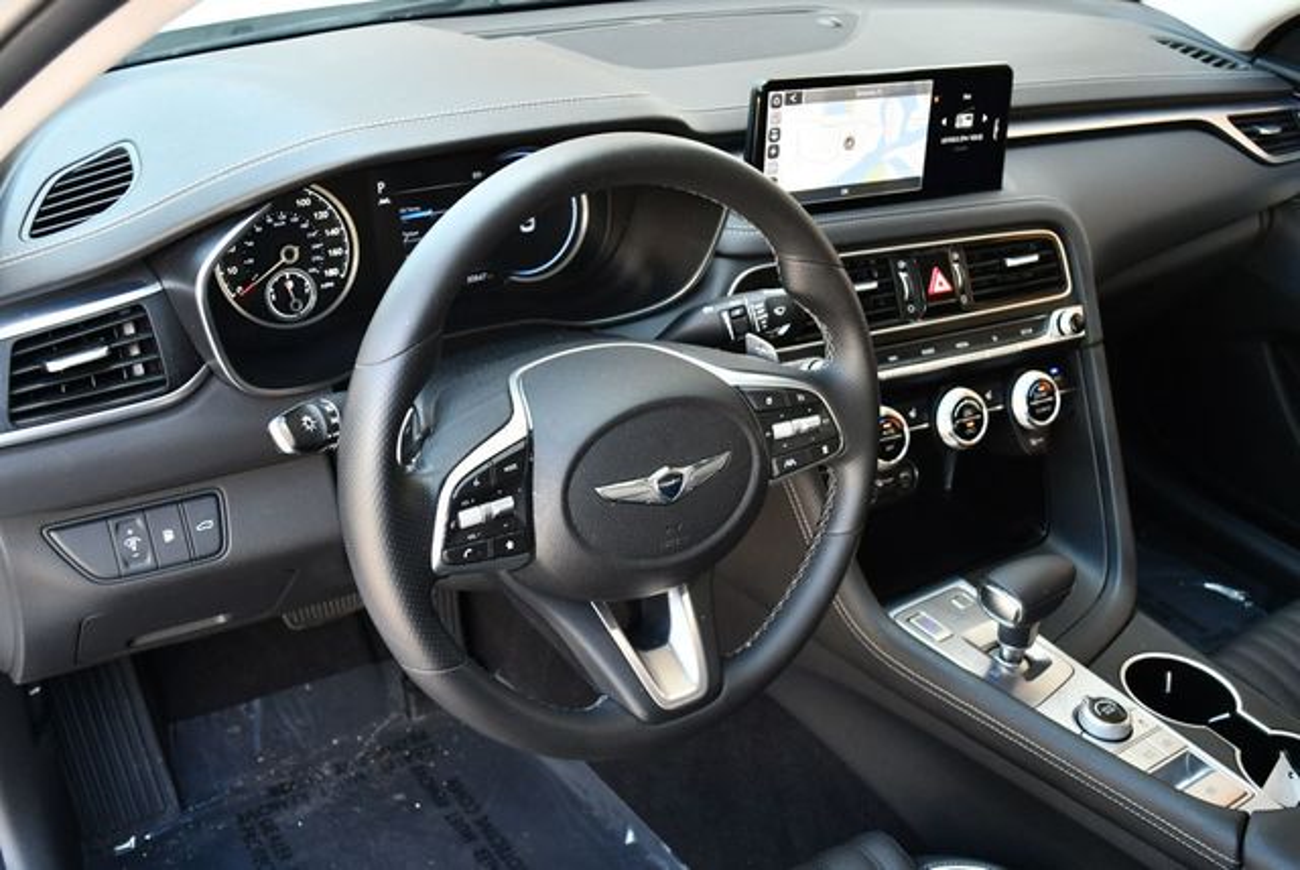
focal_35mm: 36
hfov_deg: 53.1
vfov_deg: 36.9
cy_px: 435
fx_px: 1301
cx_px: 650
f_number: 3.5
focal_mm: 18
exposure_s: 1/200
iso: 800
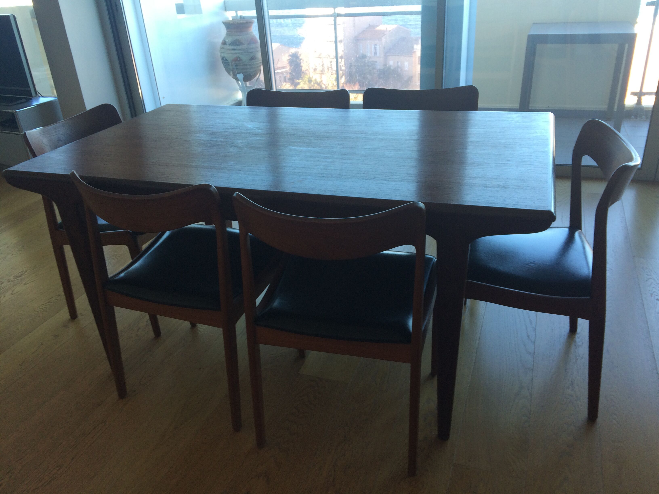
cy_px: 247
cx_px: 330
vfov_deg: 48.2
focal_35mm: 29
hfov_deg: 61.7
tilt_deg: -28.2
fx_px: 552
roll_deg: +3.2
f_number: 2.2
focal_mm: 4.15
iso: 40
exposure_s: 1/50
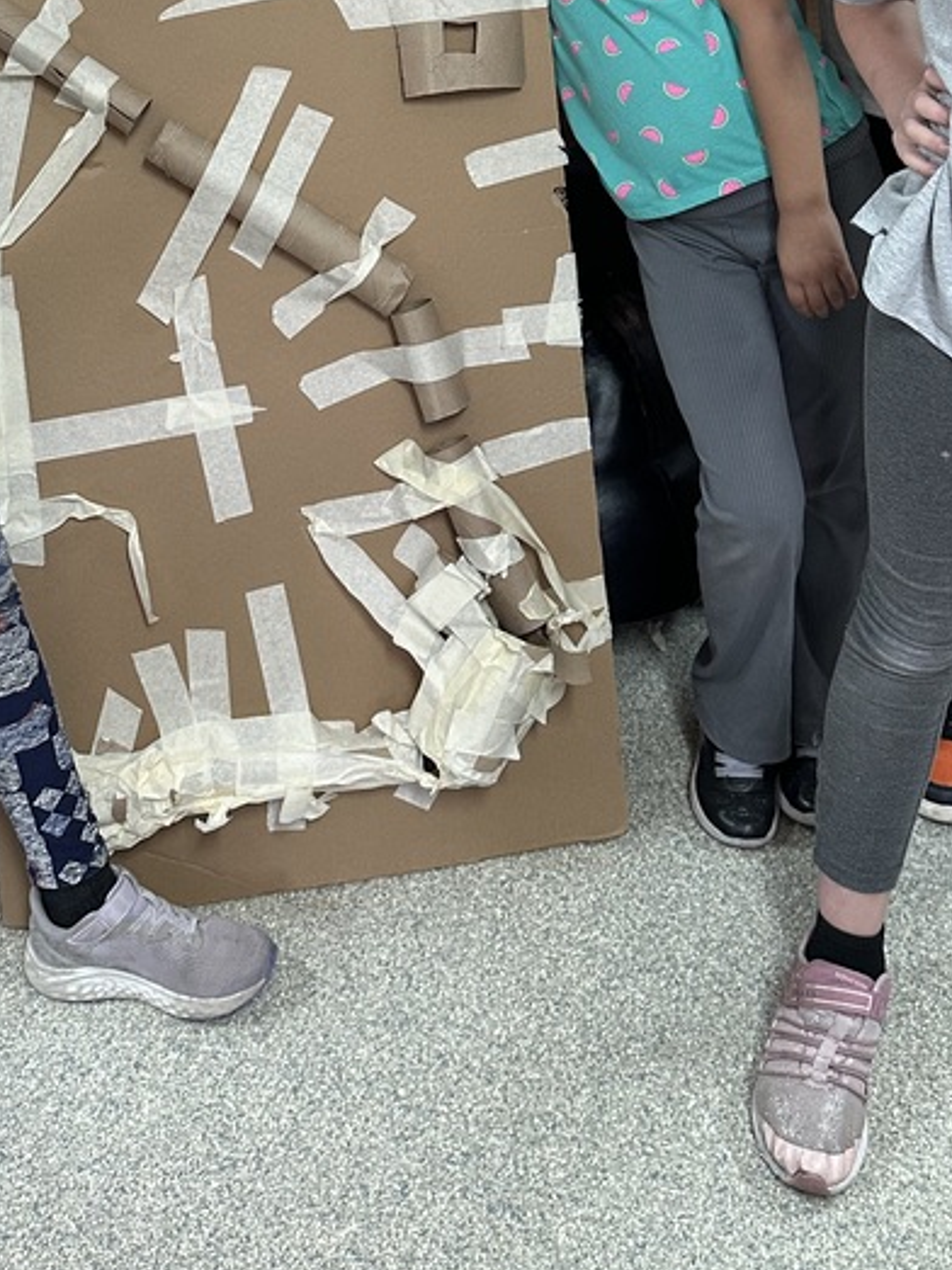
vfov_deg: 37.0
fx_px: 1724
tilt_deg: -19.5
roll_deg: +1.5
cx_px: 408
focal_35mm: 47
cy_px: 58
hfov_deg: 30.8
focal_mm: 6.86
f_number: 1.78
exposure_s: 1/60
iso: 250
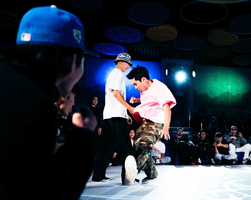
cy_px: 107
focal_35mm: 33
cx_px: 180
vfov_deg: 44.5
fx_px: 245
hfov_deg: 52.6
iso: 3200
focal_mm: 24
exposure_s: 1/800
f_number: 2.8
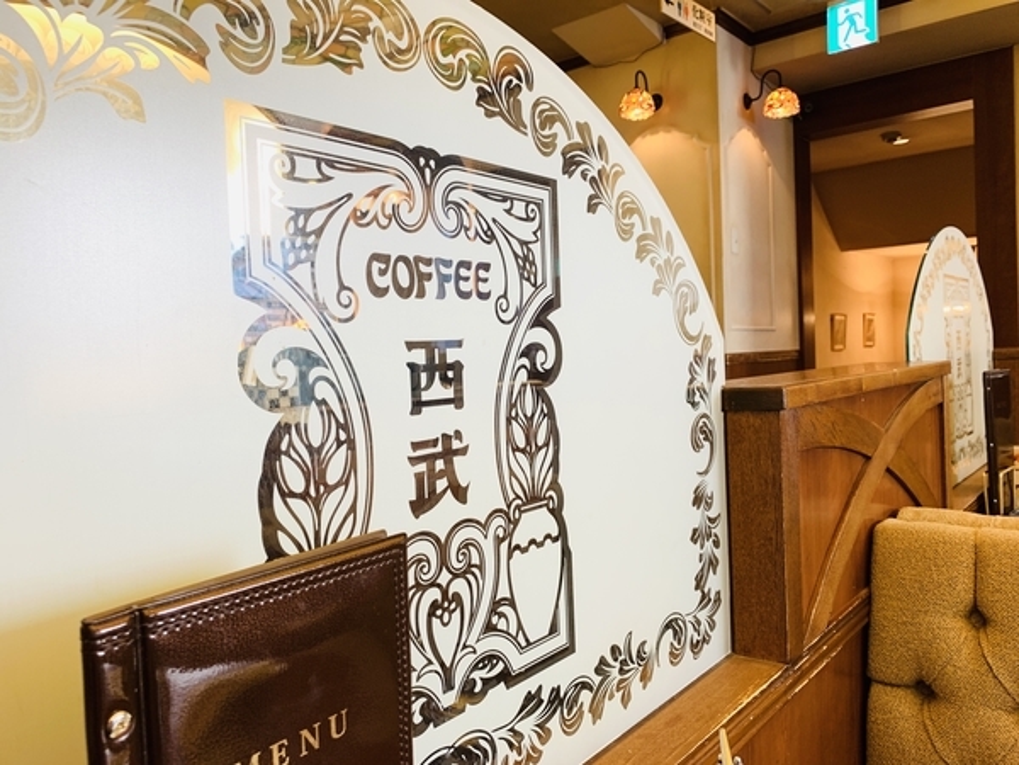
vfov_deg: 53.1
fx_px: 765
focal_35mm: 26
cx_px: 510
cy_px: 382
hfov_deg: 67.3
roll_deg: +1.8
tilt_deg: -1.2
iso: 50
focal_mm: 4.25
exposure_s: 1/50
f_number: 1.8
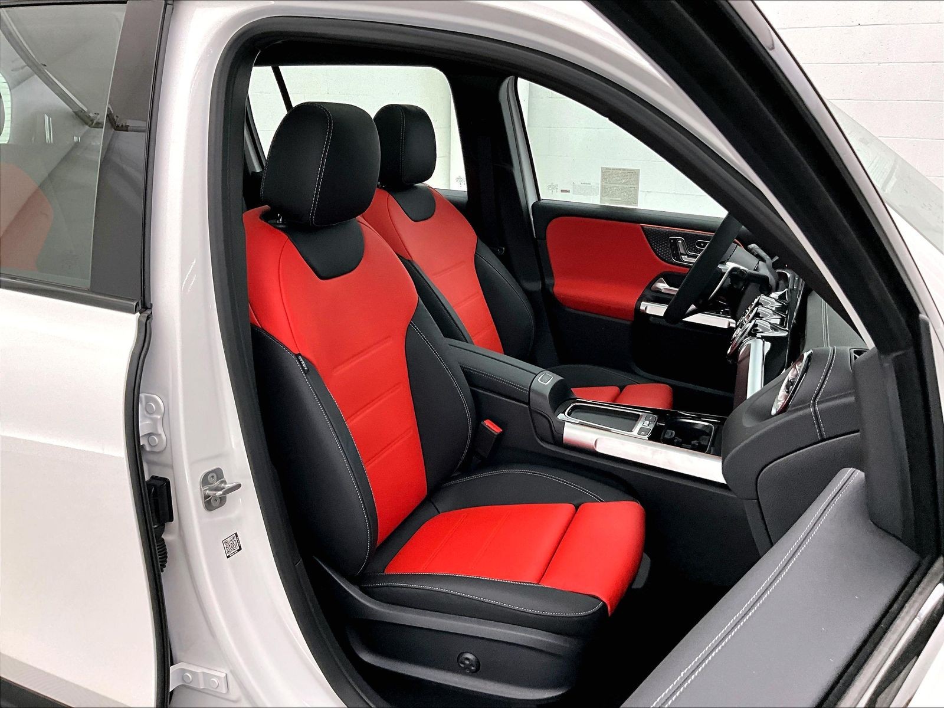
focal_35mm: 29
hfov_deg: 61.7
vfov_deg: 48.2
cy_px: 354
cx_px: 472
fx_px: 791
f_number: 1.8
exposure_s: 1/60
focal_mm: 3
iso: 100
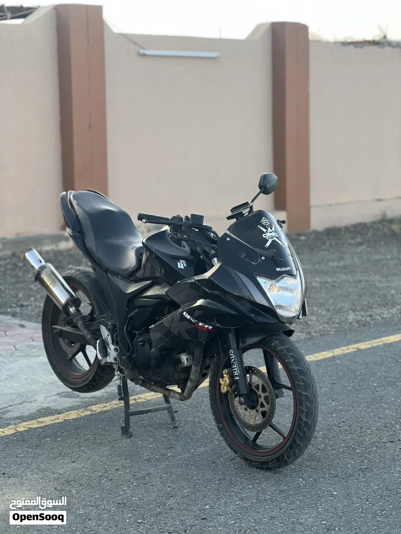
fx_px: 1189
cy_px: 267
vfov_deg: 25.3
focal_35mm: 77
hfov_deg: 19.1
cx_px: 200
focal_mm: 9
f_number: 2.8
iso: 50
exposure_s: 1/121
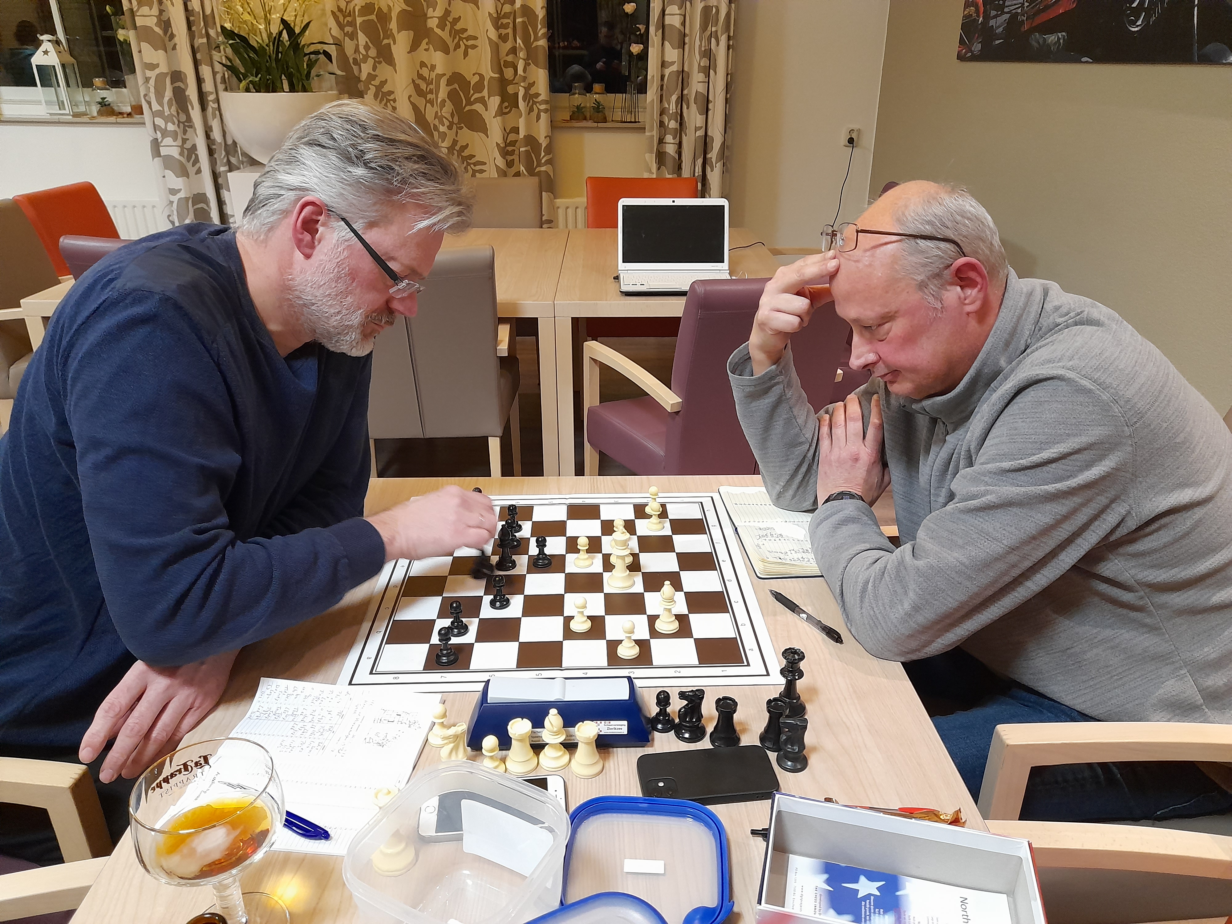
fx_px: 890
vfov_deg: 54.9
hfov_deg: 69.4
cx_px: 616
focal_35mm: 25
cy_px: 462
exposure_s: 1/33
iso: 320
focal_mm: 4.6
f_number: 2
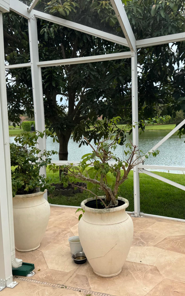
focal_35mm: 34
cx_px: 106
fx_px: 274
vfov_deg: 56.7
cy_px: 148
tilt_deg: -6.1
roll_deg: +1.6
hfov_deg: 37.2
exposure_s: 1/1395
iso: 80
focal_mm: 6.76
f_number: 1.78
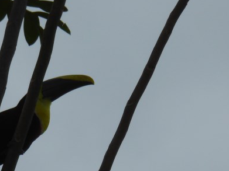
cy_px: 208
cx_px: 16
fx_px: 13868
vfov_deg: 0.7
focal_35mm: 2097
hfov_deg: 0.9
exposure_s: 1/800
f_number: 6.4
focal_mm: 129
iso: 100
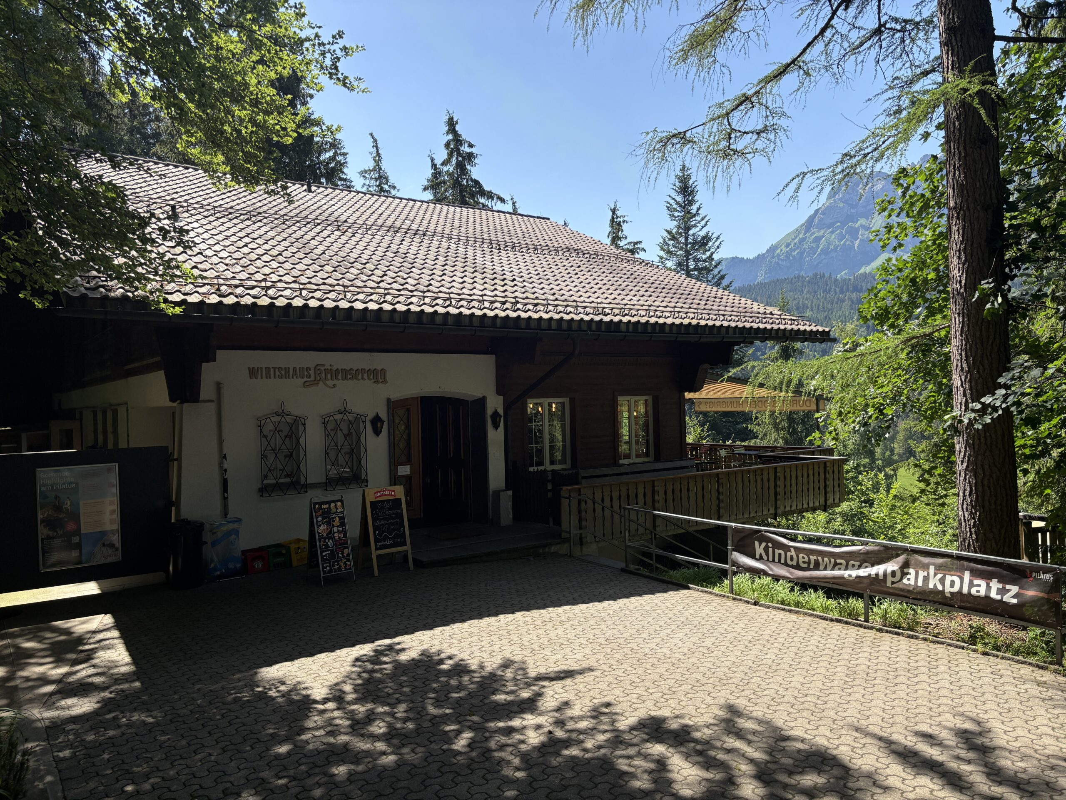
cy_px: 400
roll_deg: +1.6
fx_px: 801
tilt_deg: -0.3
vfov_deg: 53.1
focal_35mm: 26
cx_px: 533
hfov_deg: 67.3
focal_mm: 5.96
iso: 50
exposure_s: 1/1667
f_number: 1.6
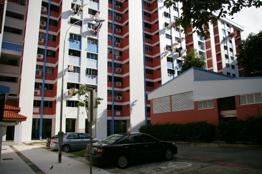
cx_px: 131
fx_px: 196
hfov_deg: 67.5
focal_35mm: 27
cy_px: 87
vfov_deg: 47.8
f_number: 6.7
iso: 200
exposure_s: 1/1500
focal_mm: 18
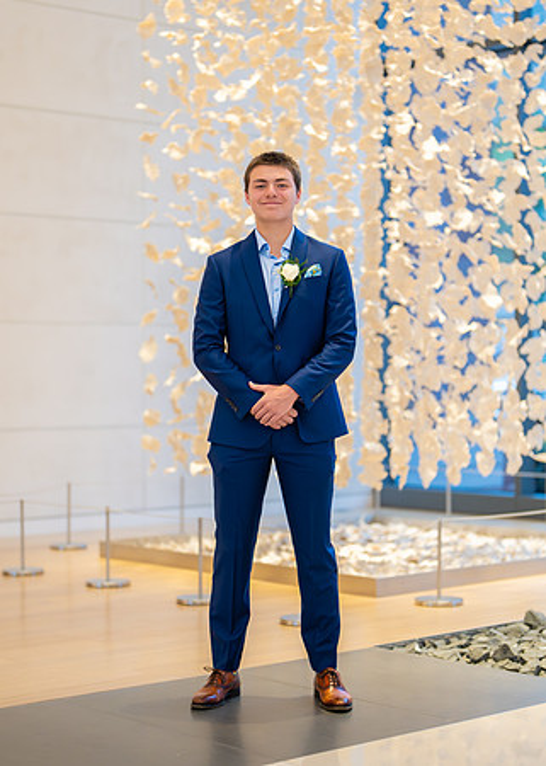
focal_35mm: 76
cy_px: 391
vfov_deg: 26.2
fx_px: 1647
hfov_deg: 18.8
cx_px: 264
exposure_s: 1/640
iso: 1000
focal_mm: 50
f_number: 1.2
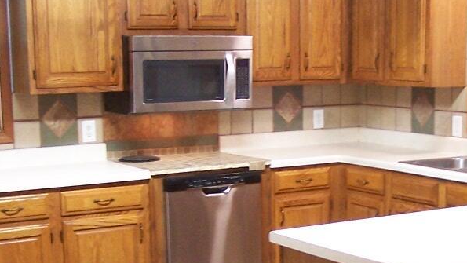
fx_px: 1338
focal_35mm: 108
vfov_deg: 11.1
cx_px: 344
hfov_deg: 19.7
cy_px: 266
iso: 140
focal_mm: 6.3
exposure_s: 1/10
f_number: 2.8
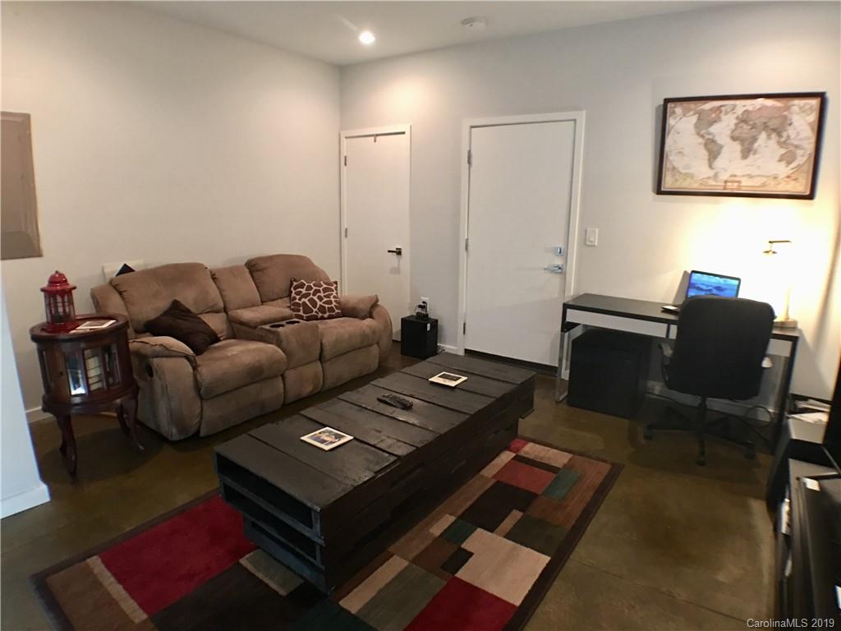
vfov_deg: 48.2
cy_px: 316
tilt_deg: -11.7
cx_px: 420
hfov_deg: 61.7
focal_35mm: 29
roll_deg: -1.2
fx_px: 705
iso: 64
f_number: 2.2
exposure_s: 1/4
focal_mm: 4.15
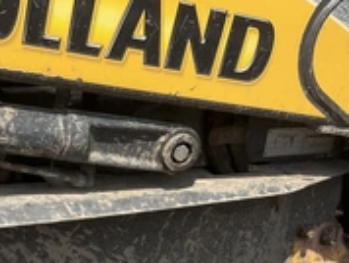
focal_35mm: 65
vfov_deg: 21.8
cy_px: 263
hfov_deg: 29.6
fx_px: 656
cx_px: 114
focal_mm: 3
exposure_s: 1/1786
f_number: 1.8
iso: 25
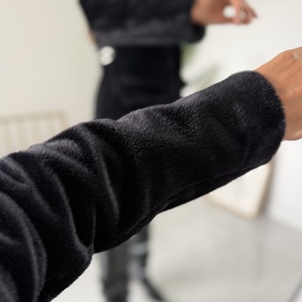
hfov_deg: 55.6
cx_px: 153
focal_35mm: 29
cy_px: 192
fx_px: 286
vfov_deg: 54.9
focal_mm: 6.76
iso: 125
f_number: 1.78
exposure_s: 1/121
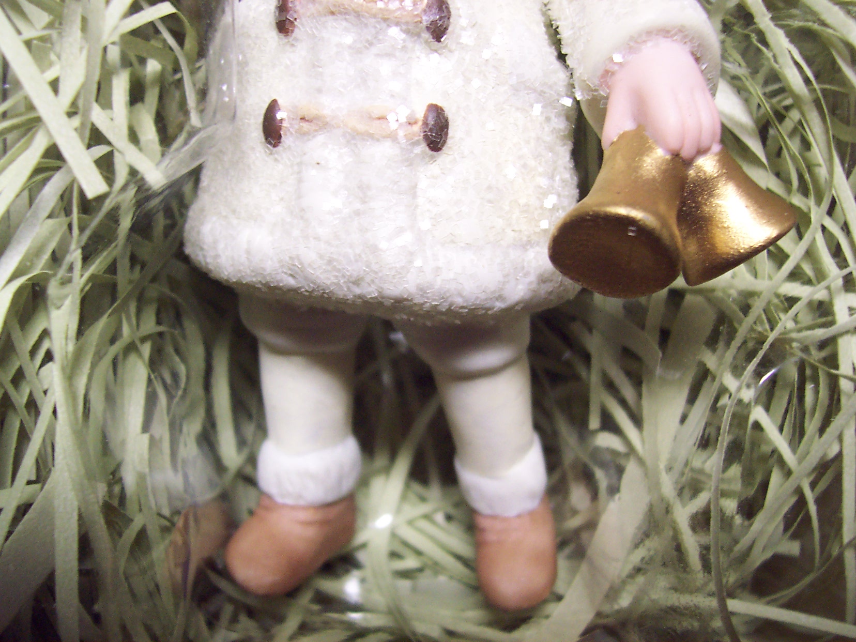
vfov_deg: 38.7
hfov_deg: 50.1
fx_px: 915
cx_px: 428
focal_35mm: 37
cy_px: 321
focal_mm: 5.6
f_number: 2.8
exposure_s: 1/30
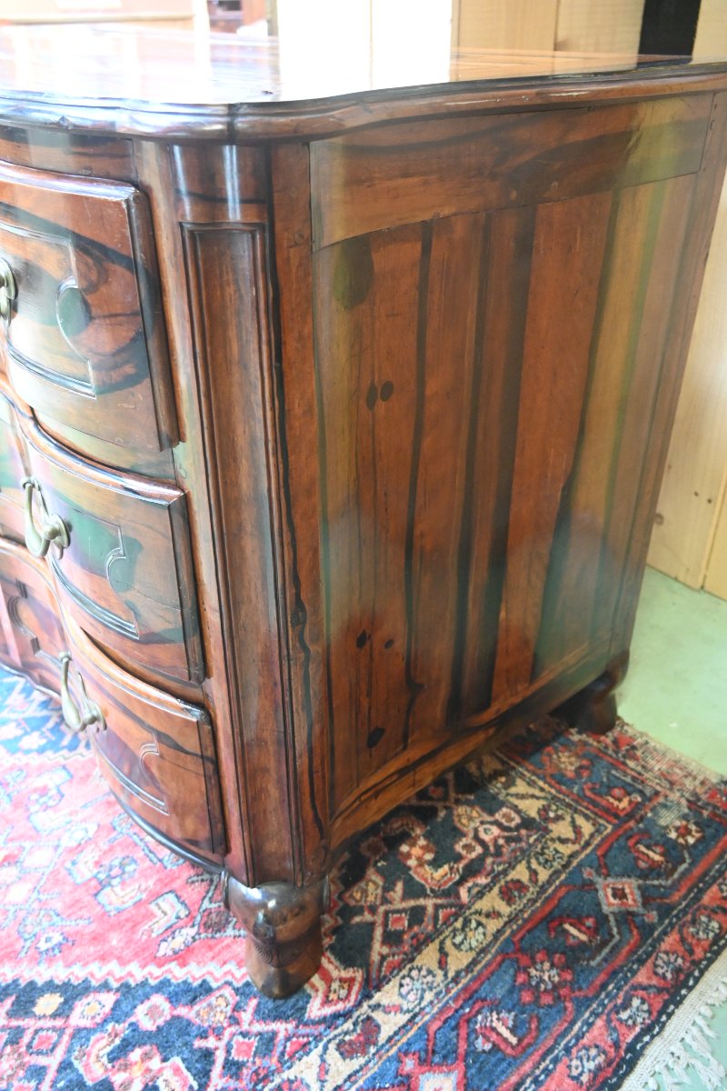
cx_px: 364
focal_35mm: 29
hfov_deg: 44.6
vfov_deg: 63.2
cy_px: 546
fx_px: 886
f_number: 3.5
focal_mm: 19.5
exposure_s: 1/60
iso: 3600
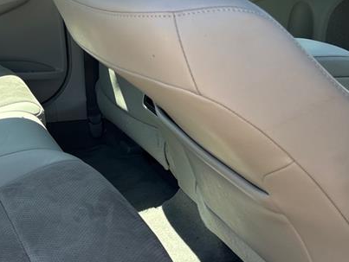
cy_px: 82
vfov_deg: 22.2
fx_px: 666
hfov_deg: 26.4
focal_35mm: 66
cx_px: -60
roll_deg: +0.3
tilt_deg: -14.7
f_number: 1.6
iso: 50
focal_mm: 5.96
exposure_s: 1/378
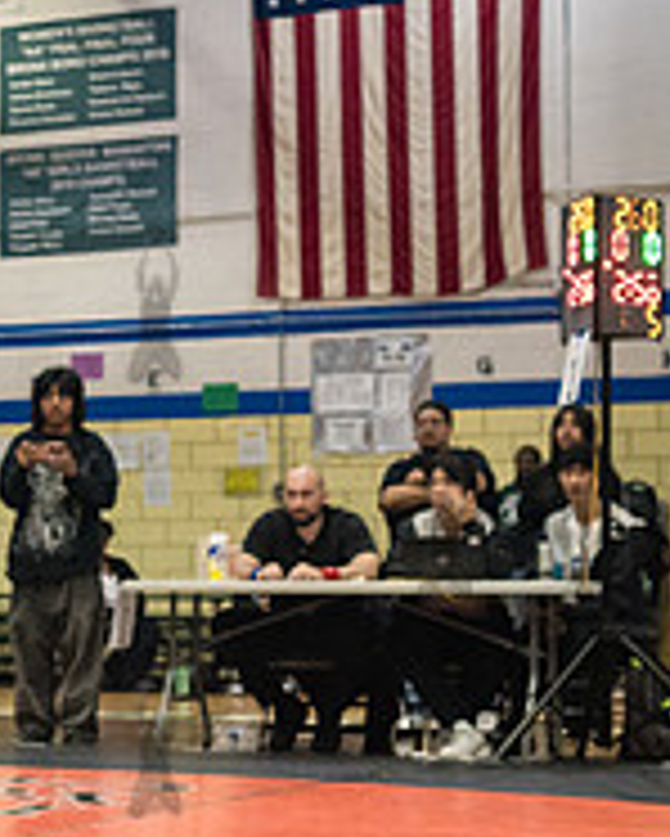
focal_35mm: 108
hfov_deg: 13.2
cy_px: 520
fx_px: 2675
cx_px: -427
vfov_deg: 17.7
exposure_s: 1/500
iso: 5000
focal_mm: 35
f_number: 3.2
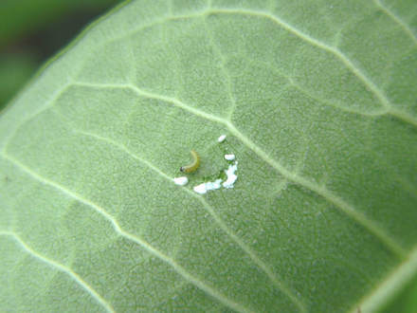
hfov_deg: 21.8
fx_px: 1084
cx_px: 208
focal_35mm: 90
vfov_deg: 16.4
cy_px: 156
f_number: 2.8
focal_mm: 15
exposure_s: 1/160
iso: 80
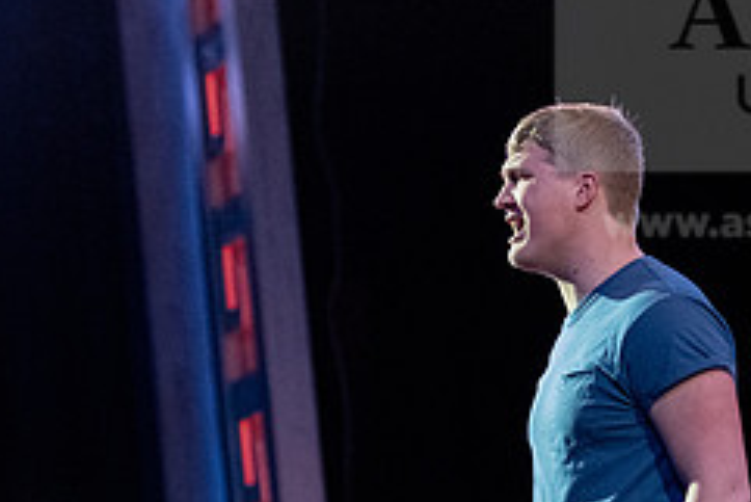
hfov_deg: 9.0
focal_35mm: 229
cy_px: 288
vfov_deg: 6.0
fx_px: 4780
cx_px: 461
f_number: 2.8
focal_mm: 95
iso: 4000
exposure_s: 1/250
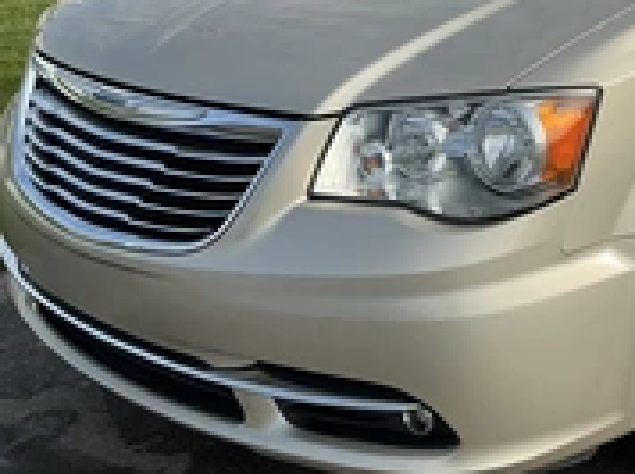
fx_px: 1154
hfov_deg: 29.2
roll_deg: +0.2
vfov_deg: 22.9
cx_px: 599
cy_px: 103
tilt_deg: -14.7
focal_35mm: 63
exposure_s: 1/1786
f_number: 1.8
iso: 25
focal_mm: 3
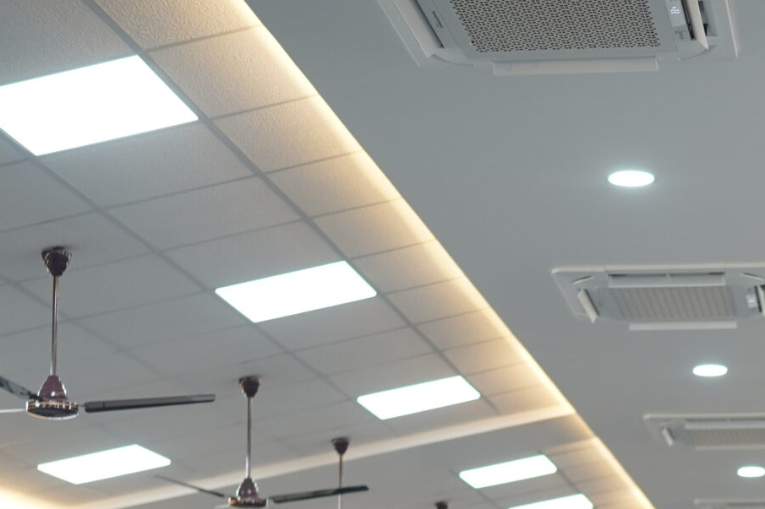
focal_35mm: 99
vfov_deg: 13.2
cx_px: 840
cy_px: 702
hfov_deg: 19.7
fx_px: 2103
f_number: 1.4
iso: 400
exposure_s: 1/200
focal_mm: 35
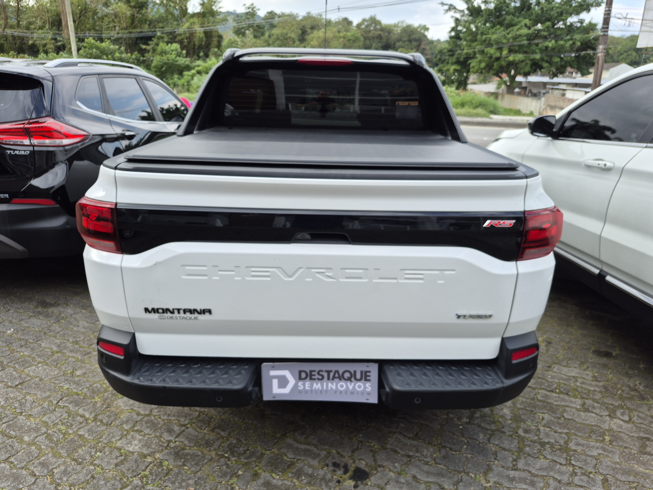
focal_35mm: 23
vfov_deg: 58.9
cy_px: 245
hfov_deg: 73.9
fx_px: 434
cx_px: 326
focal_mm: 5.4
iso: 25
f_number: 1.8
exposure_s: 1/494
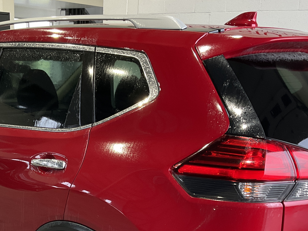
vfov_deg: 24.5
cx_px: 131
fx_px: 516
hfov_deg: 33.2
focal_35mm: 58
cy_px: 211
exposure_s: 1/60
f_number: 1.8
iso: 80
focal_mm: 3
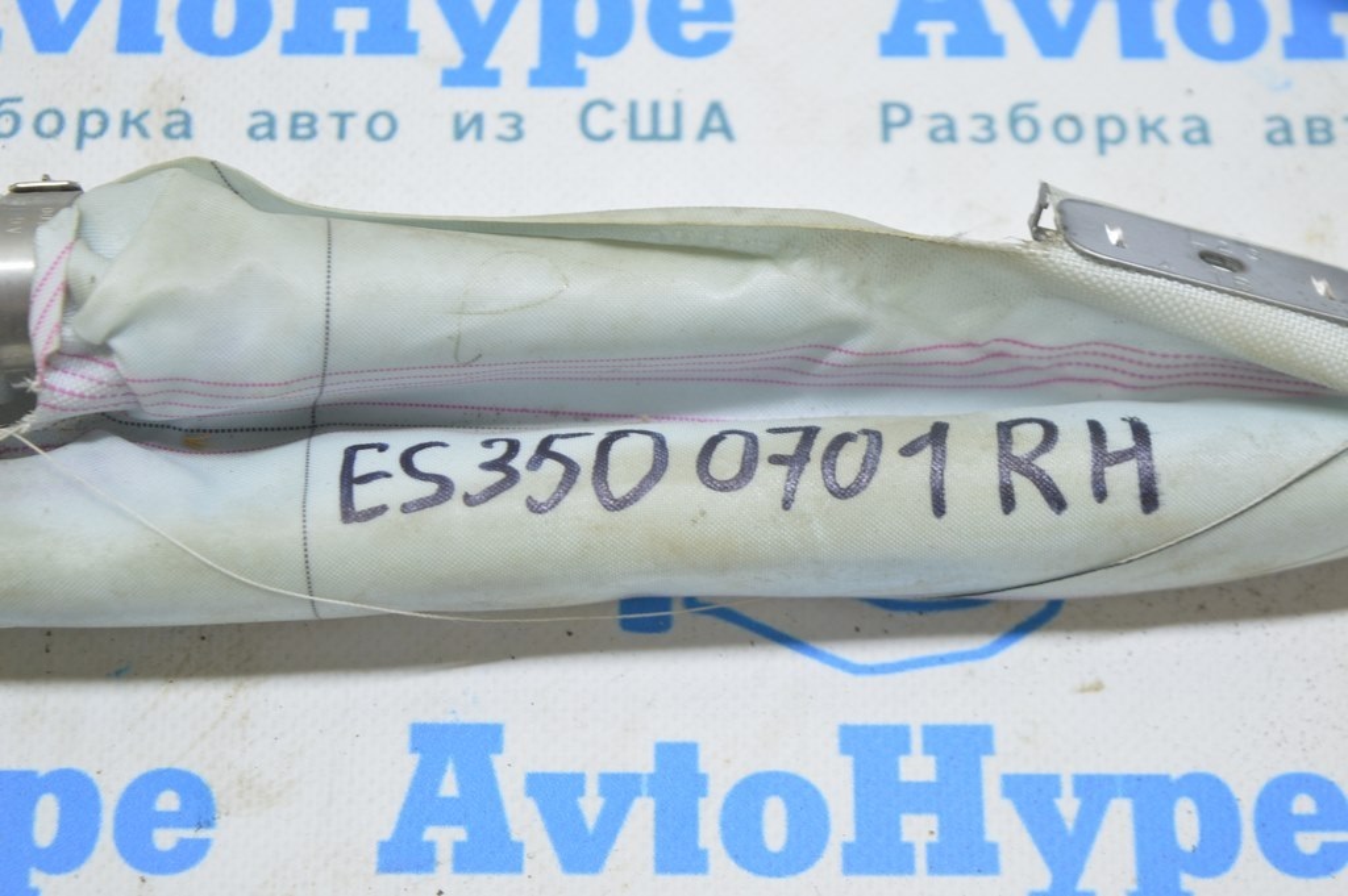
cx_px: 674
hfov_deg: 27.0
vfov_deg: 18.2
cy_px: 448
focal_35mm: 75
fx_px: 2806
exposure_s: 1/15
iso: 400
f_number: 5.6
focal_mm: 50
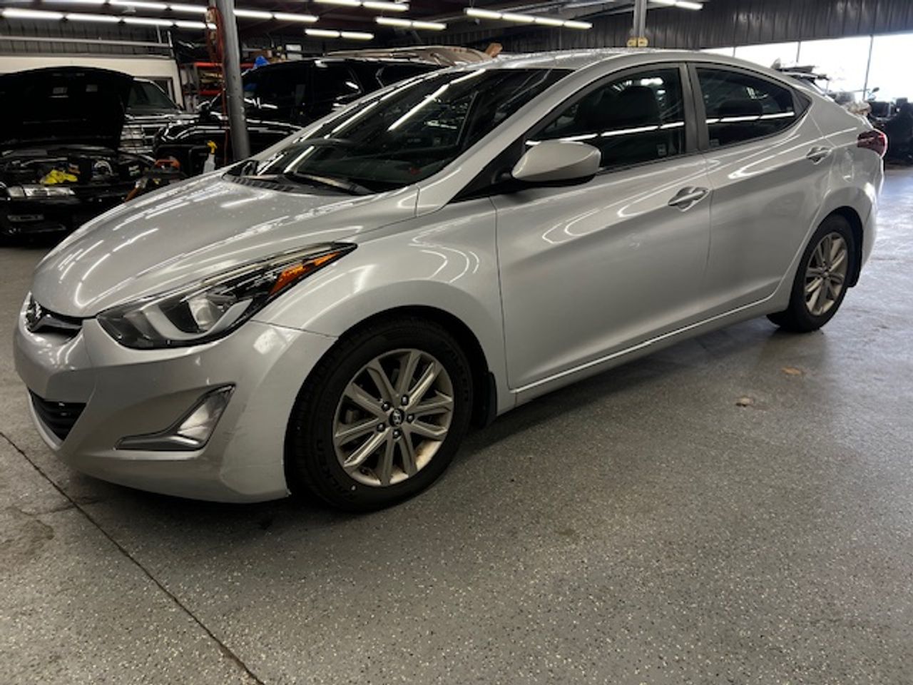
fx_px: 686
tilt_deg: -20.6
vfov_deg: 53.1
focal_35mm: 26
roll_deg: +2.6
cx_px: 456
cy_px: 342
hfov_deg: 67.3
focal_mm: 5.7
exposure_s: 1/120
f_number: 1.5
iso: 125
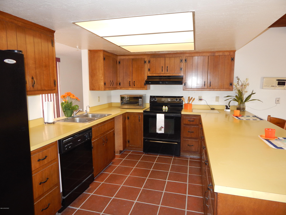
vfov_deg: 58.9
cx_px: 143
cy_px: 108
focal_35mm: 23
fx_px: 190
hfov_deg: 73.9
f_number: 3
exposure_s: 1/30
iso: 180
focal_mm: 4
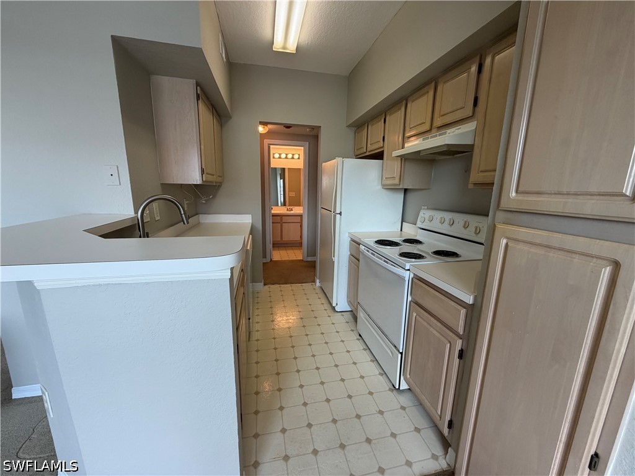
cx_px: 318
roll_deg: -0.5
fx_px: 257
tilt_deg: -12.1
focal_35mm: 14
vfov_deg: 85.7
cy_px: 238
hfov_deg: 102.1
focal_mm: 2.22
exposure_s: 1/120
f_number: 2.2
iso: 160
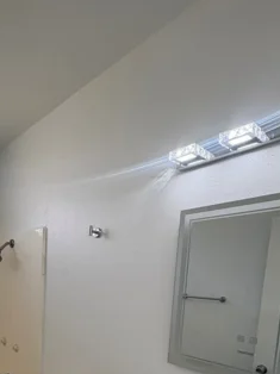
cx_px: 79
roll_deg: -3.5
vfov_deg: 62.3
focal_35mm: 25
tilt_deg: -5.0
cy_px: 310
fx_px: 270
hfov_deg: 53.0
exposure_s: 1/99
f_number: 2.2
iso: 50
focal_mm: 2.22
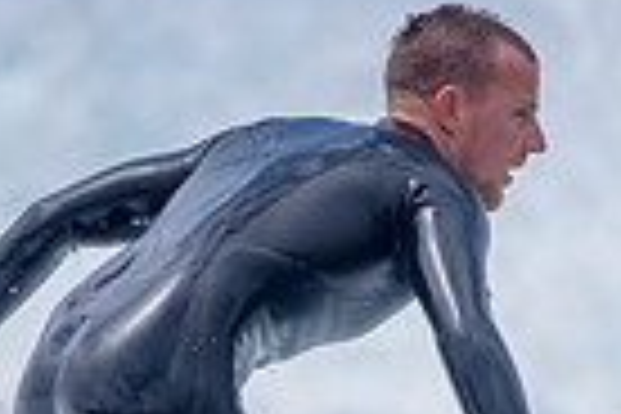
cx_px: 267
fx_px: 44640
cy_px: 712
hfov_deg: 0.8
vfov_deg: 0.5
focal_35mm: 2588
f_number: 5.6
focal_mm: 500
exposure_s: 1/2000
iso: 125
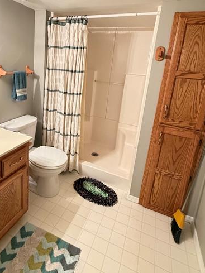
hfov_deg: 60.1
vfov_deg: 75.2
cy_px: 104
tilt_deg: -13.4
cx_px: 74
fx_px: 174
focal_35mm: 22
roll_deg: -4.4
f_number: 2.2
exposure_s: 1/60
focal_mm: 2.22
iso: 640
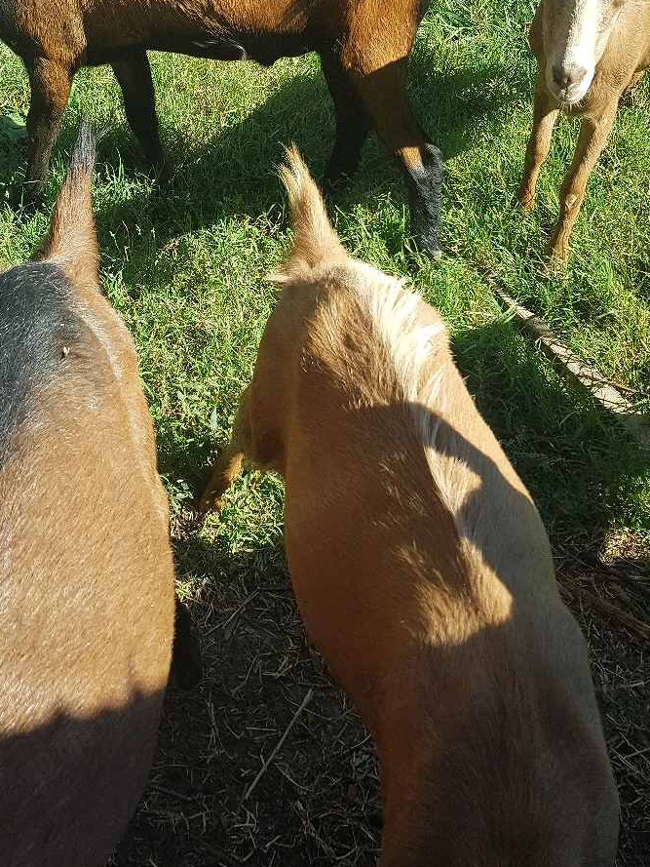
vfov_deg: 46.4
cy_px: 235
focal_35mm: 39
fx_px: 976
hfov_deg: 36.3
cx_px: 194
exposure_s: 1/833
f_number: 1.7
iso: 40
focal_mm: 4.2
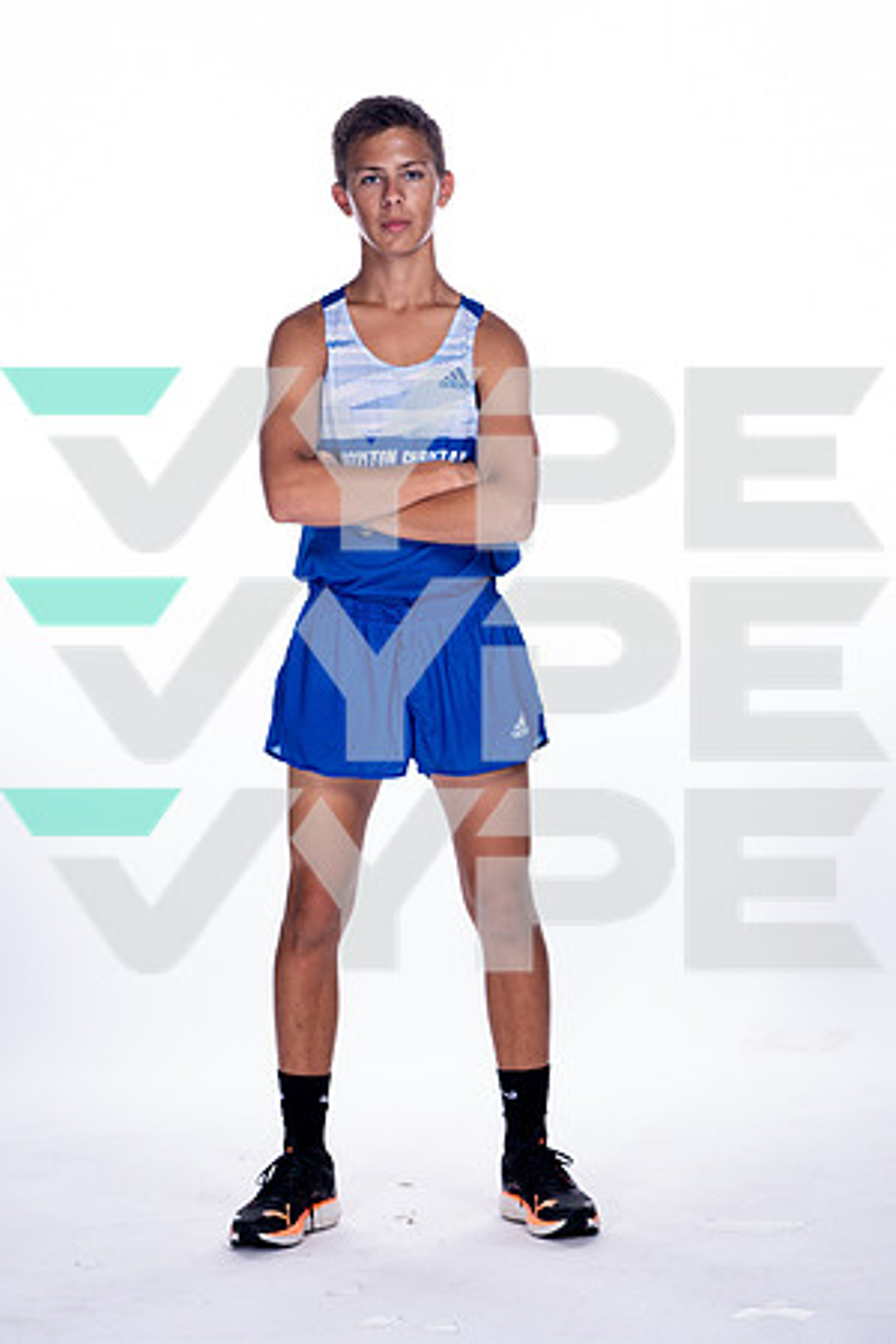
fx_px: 4592
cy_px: 672
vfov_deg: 16.7
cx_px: 448
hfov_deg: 11.1
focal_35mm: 123
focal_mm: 123
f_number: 5.6
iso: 800
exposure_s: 1/250
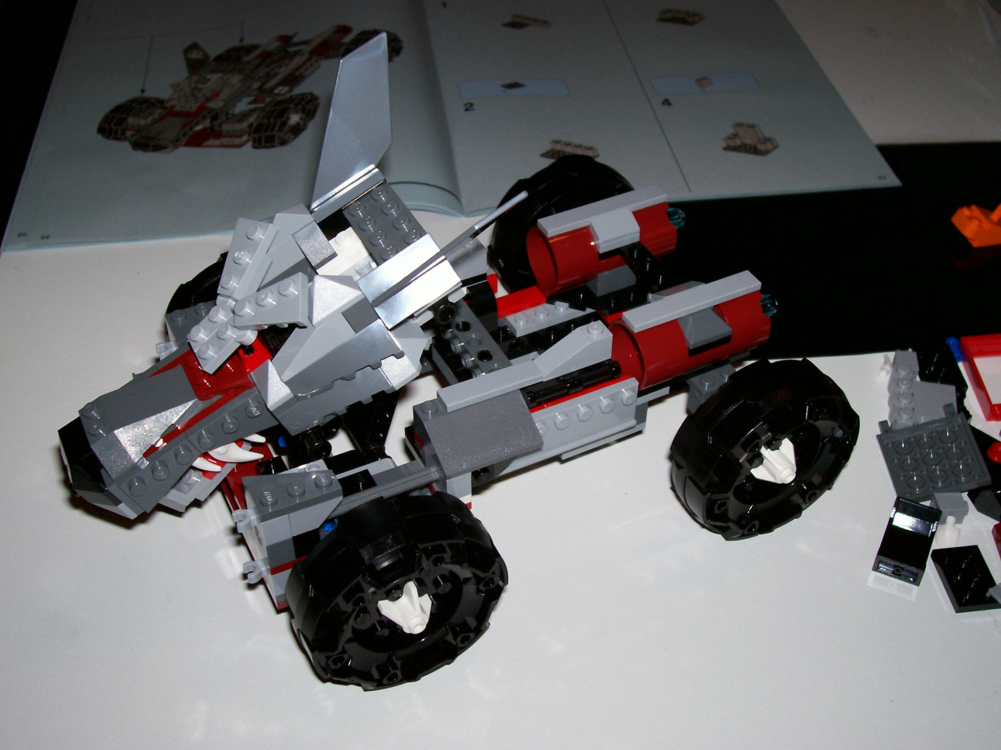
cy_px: 375
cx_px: 500
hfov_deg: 44.8
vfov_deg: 34.3
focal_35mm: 42
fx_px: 1215
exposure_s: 1/68.5
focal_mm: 7
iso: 80
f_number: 2.9
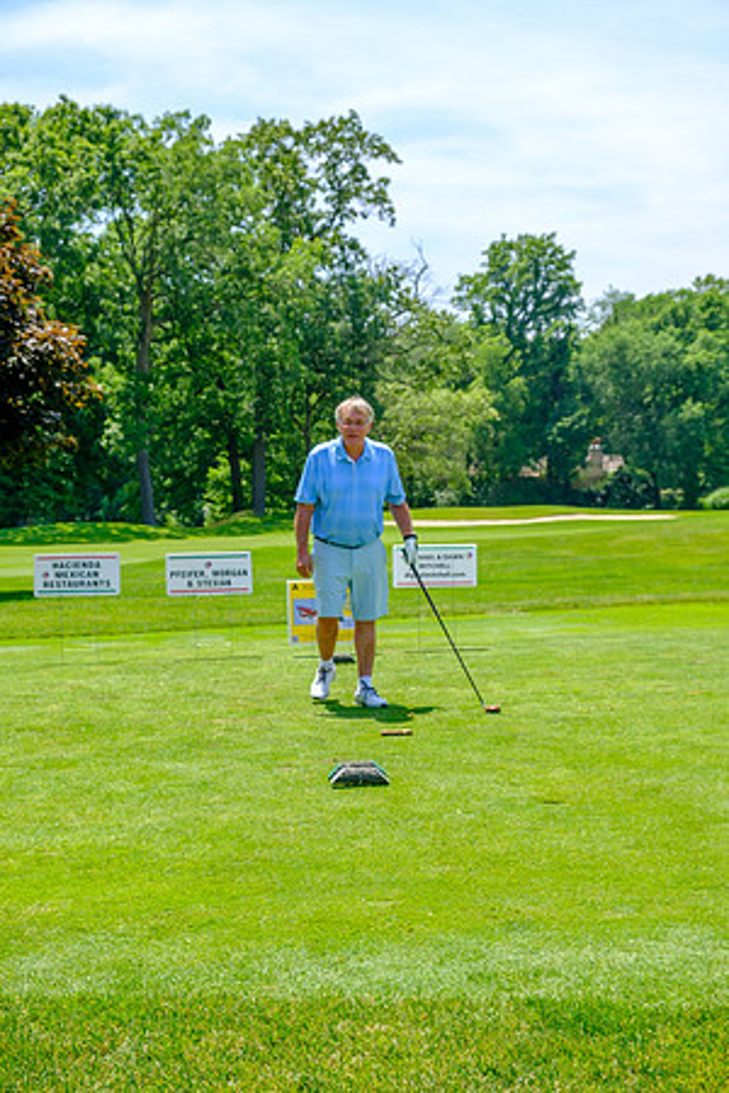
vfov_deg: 36.9
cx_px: 364
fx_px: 1640
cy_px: 546
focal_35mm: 54
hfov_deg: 25.1
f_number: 5.6
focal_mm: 35.8
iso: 200
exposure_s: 1/250
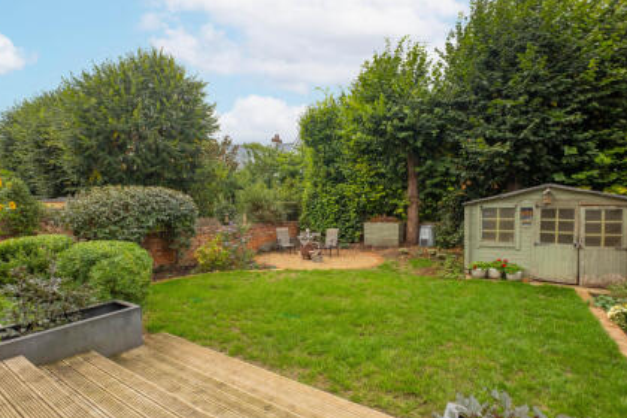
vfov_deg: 70.2
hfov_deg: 93.2
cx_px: 297
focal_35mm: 17
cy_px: 235
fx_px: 296
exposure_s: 1/500
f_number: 5
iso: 400
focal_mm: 10
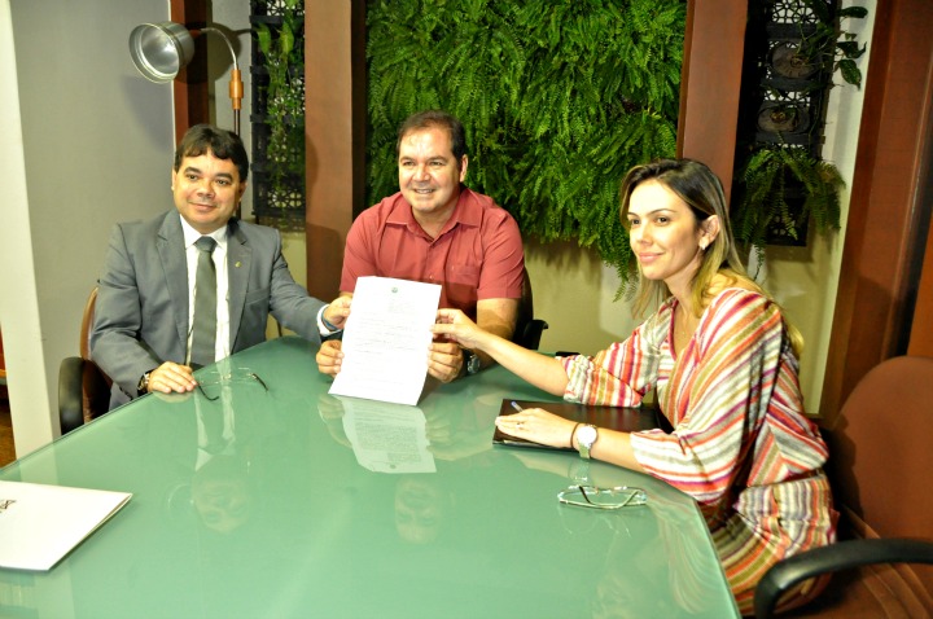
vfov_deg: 47.8
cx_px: 466
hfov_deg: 67.5
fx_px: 699
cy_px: 310
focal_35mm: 27
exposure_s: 1/25
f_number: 3.5
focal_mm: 18
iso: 1600
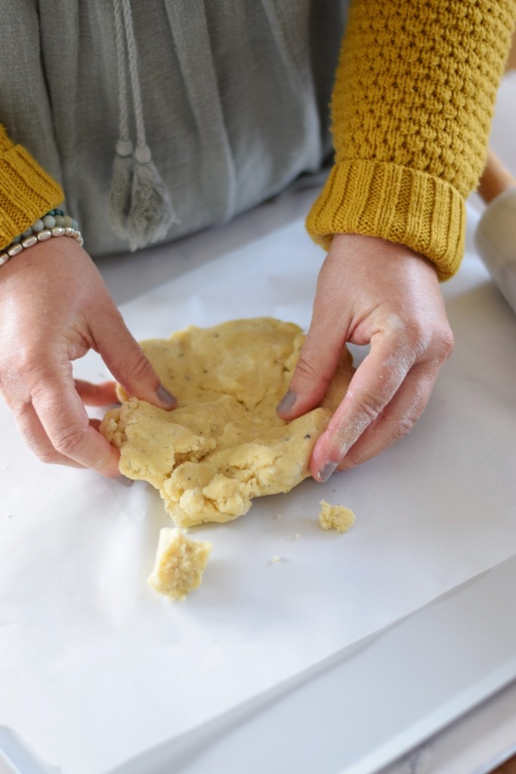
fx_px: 1612
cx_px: 258
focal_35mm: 75
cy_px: 387
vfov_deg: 27.0
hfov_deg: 18.2
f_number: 1.8
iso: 200
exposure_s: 1/160
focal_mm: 50
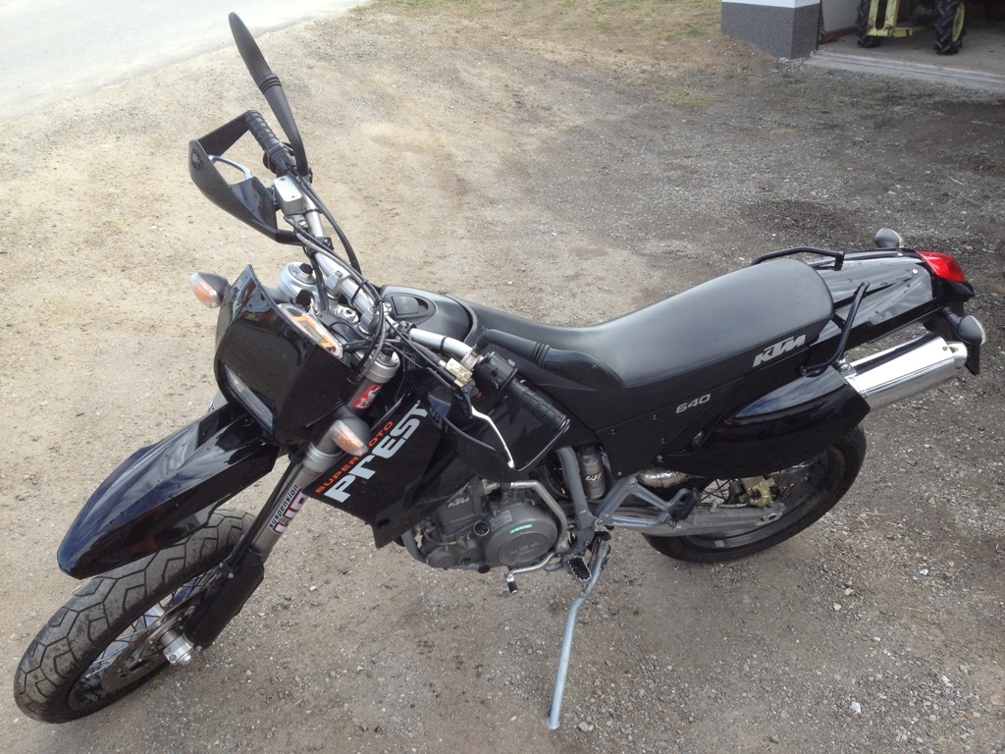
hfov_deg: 52.6
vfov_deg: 40.7
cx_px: 502
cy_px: 377
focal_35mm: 35
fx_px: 1016
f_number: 2.4
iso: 50
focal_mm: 4.28
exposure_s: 1/290
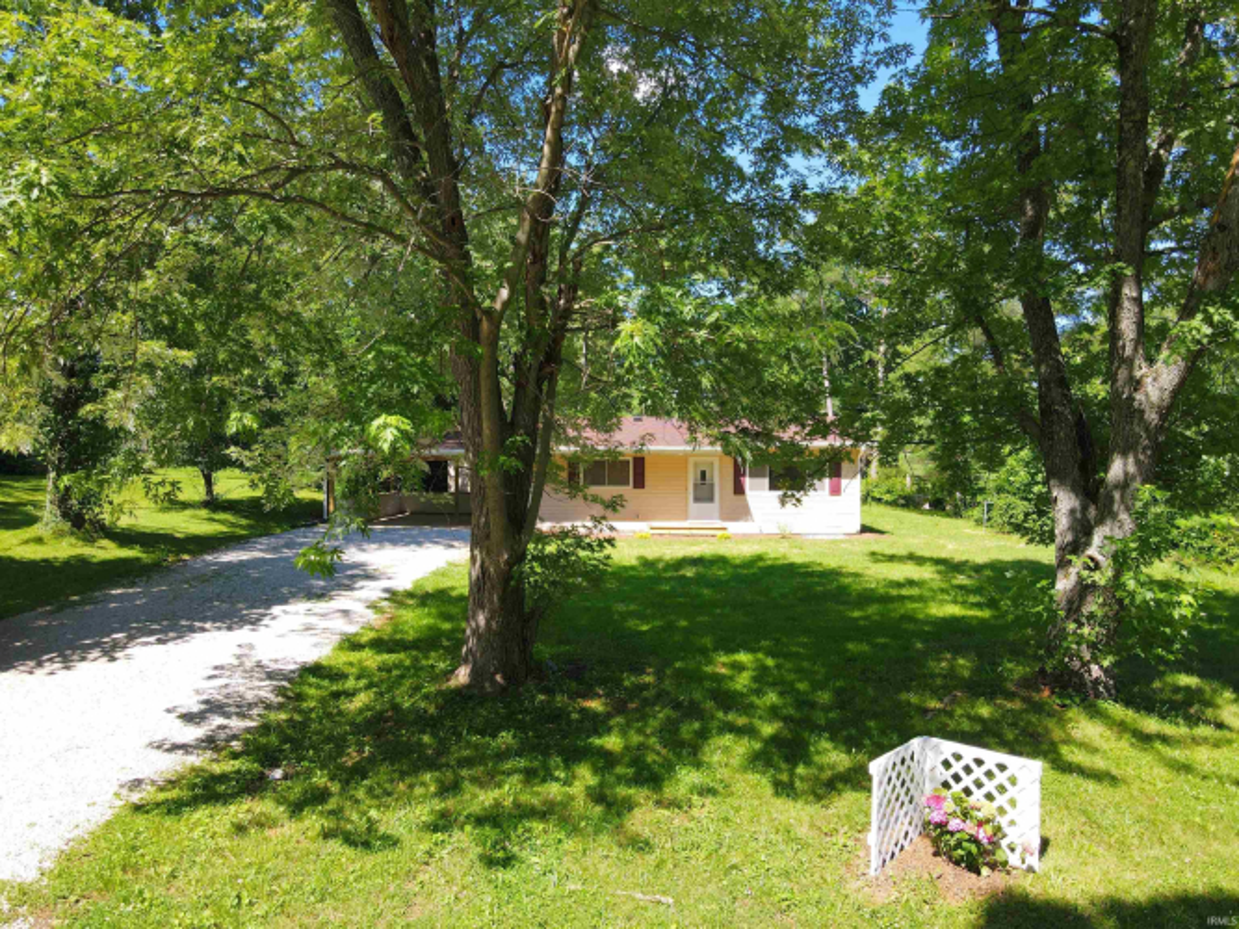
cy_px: 464
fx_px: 859
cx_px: 620
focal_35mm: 24
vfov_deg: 56.8
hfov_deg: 71.6
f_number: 2.8
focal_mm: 4.5
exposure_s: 1/200
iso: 100
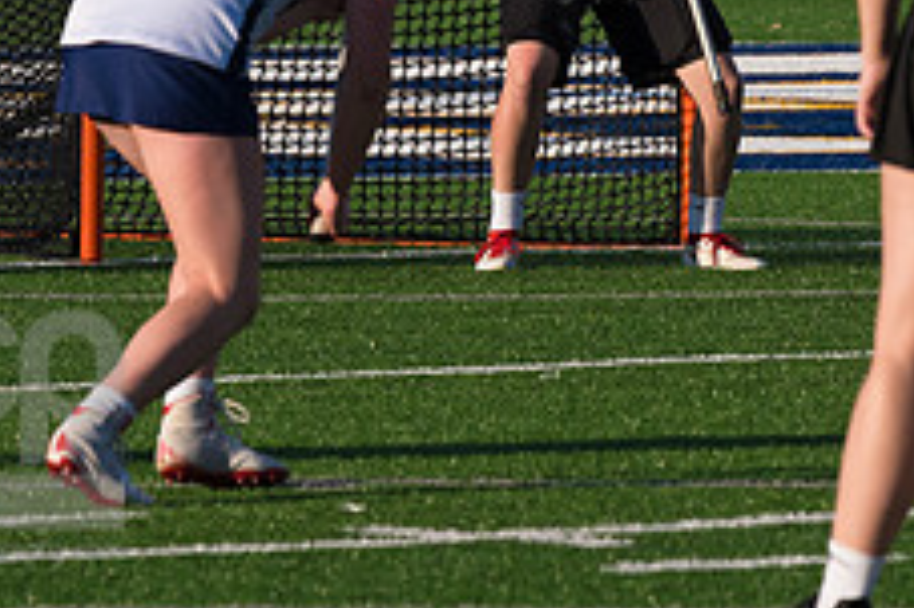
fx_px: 19459
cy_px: -141
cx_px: 572
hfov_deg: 2.7
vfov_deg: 1.8
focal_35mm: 767
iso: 250
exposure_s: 1/1600
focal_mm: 200
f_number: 5.6
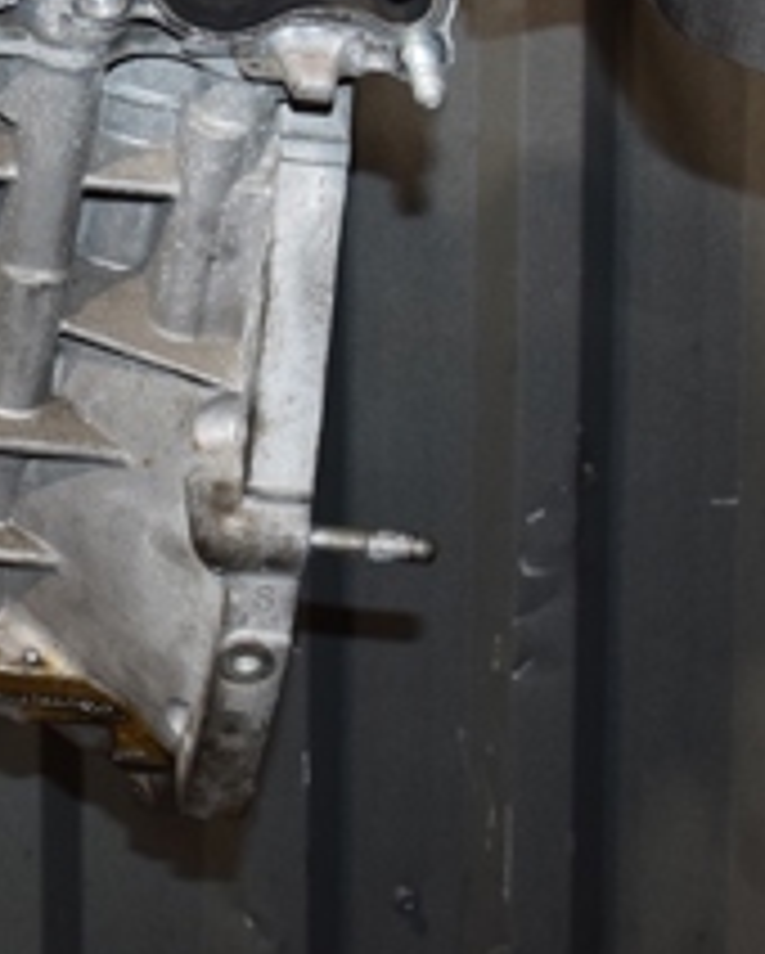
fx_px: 2883
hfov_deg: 14.6
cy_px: 104
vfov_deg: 18.5
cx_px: -153
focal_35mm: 102
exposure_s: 1/60
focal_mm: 24
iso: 800
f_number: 5
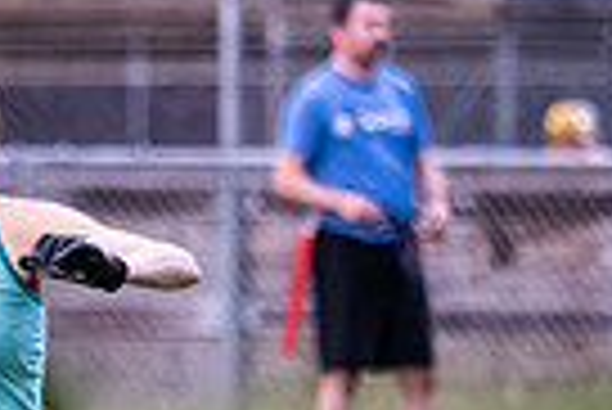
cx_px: -81
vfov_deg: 1.0
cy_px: 327
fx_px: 23110
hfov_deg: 1.5
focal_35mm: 1358
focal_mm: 150
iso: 3200
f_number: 2.8
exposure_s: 1/1250
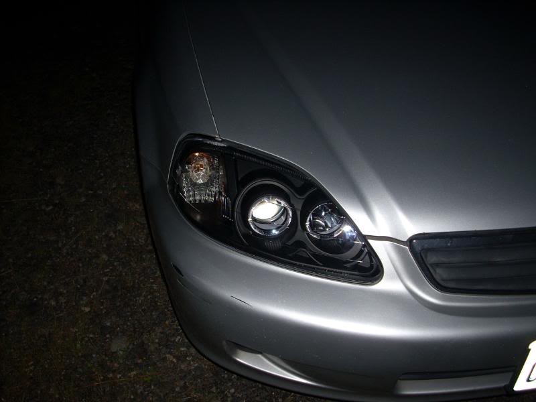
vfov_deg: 38.7
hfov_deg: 50.1
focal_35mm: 37
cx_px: 268
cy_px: 201
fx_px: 573
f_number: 2.8
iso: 64
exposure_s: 1/60
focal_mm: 6.2
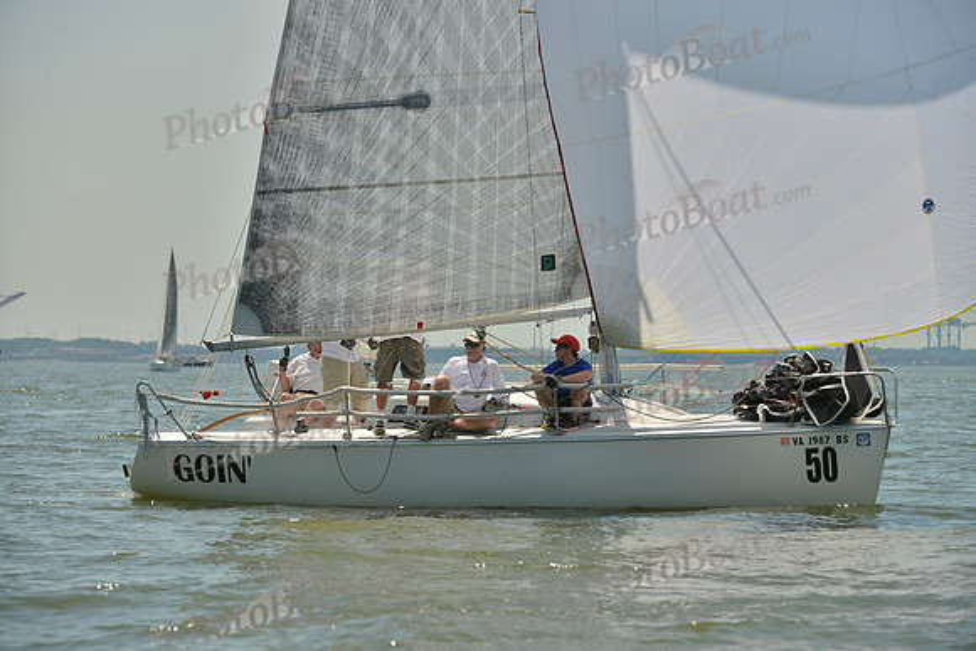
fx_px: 5423
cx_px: 488
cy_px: 326
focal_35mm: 200
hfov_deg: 10.3
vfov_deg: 6.9
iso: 200
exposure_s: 1/1250
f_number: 7.1
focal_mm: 200
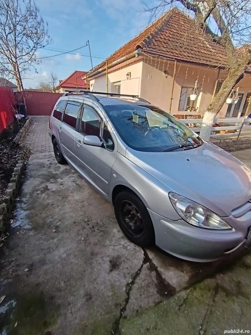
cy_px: 168
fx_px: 164
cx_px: 126
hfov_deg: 74.7
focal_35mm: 17
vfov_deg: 91.0
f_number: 2.2
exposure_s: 1/228
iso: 100
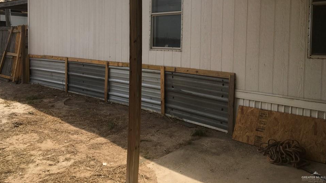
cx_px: 158
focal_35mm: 34
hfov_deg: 58.0
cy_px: 53
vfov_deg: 34.1
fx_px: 294
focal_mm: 4.15
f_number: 2.2
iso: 25
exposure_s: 1/2079
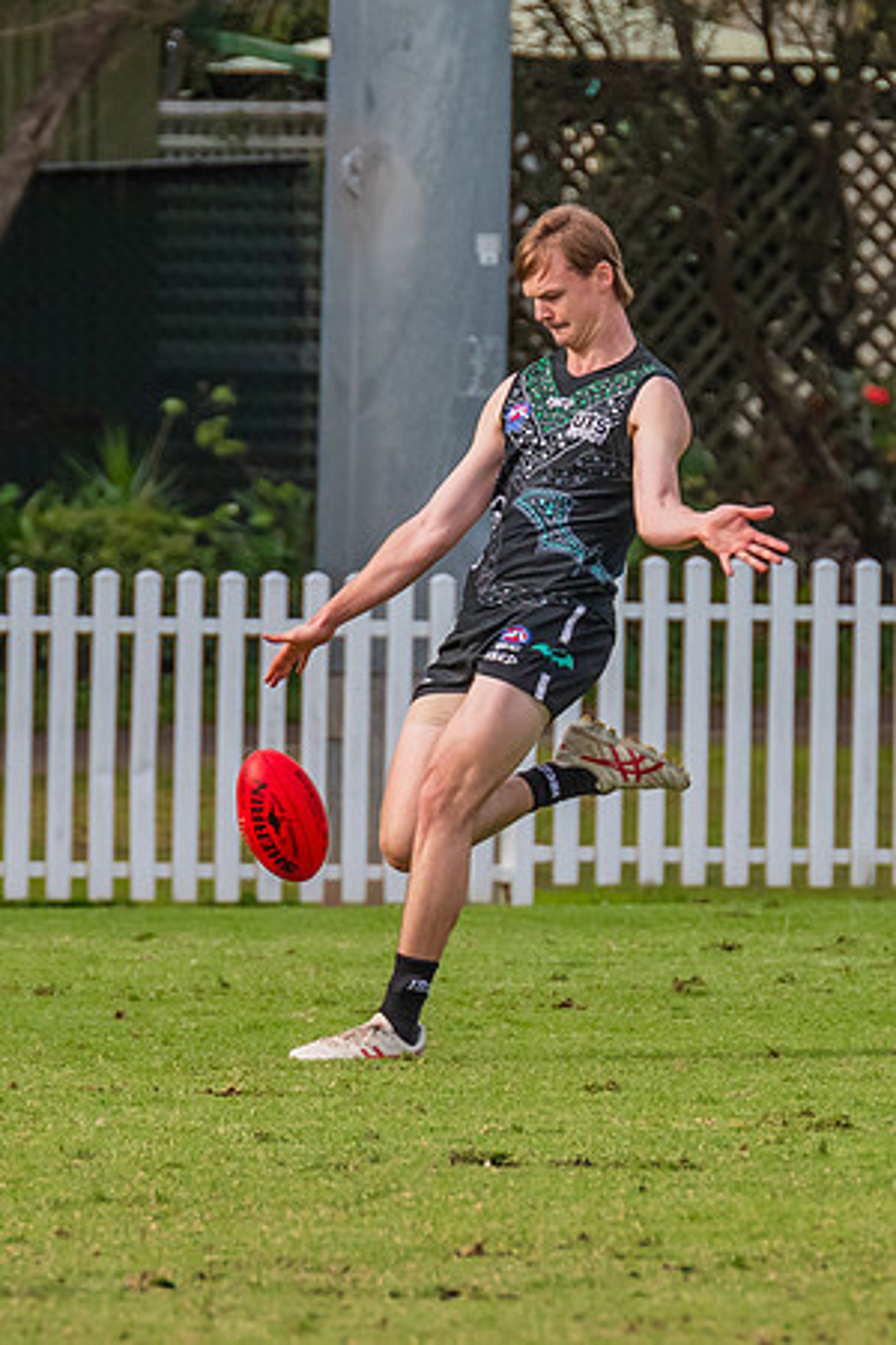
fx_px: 42843
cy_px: 592
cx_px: 581
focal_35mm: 1148
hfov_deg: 1.2
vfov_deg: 1.8
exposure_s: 1/1600
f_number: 7.1
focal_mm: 420
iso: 800
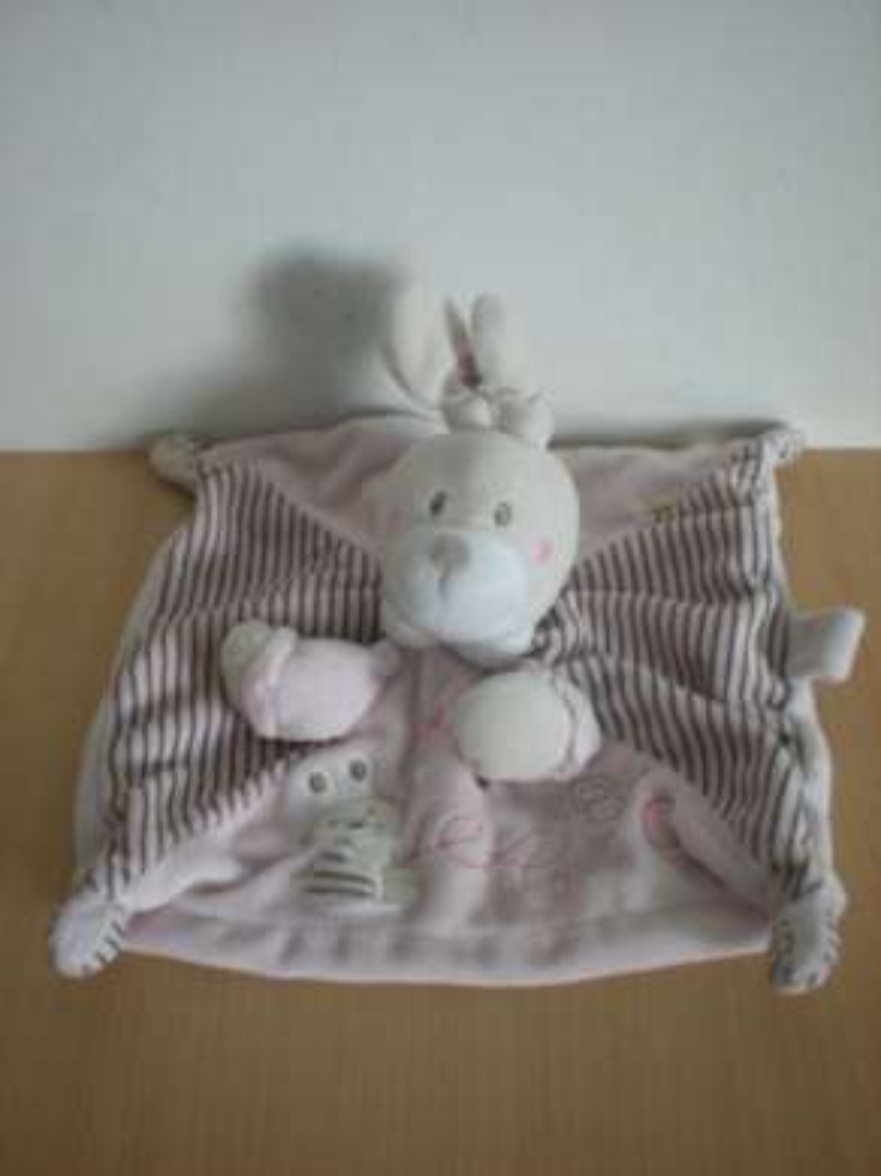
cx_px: 440
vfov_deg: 49.0
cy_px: 588
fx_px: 1291
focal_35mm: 38
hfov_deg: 37.7
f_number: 3.1
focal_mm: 6.3
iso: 200
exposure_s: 1/30.4
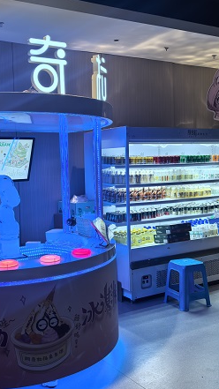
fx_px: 413
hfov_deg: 29.6
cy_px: 197
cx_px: 82
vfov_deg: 50.5
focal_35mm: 40
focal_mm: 6.98
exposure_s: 1/100
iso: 50
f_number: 1.4
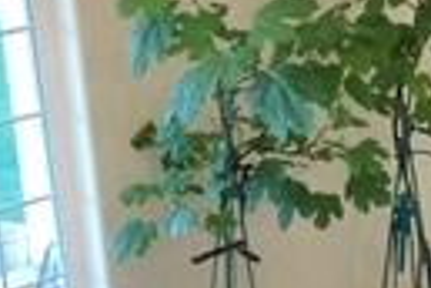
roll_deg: -2.6
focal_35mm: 145
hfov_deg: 12.9
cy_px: 405
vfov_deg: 9.3
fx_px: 1736
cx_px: 772
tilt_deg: -25.9
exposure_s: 1/15
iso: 50
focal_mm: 3.99
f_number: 1.8
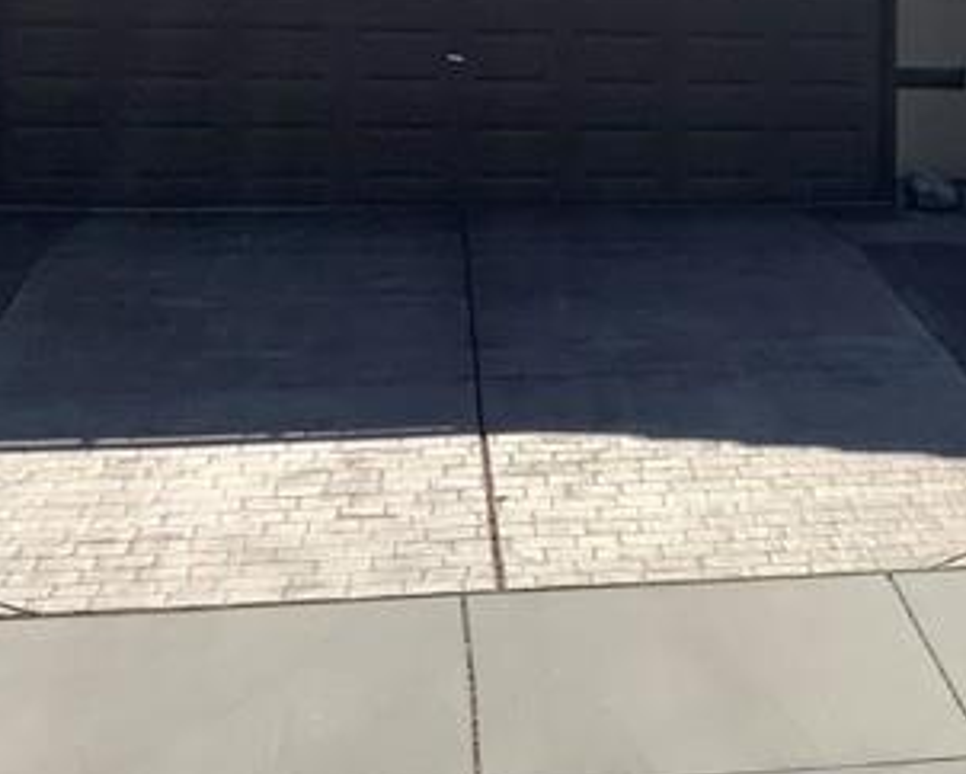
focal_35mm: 96
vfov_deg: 16.0
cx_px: 1200
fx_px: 2746
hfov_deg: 18.7
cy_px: 182
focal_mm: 3
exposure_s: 1/3534
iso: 20
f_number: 1.8
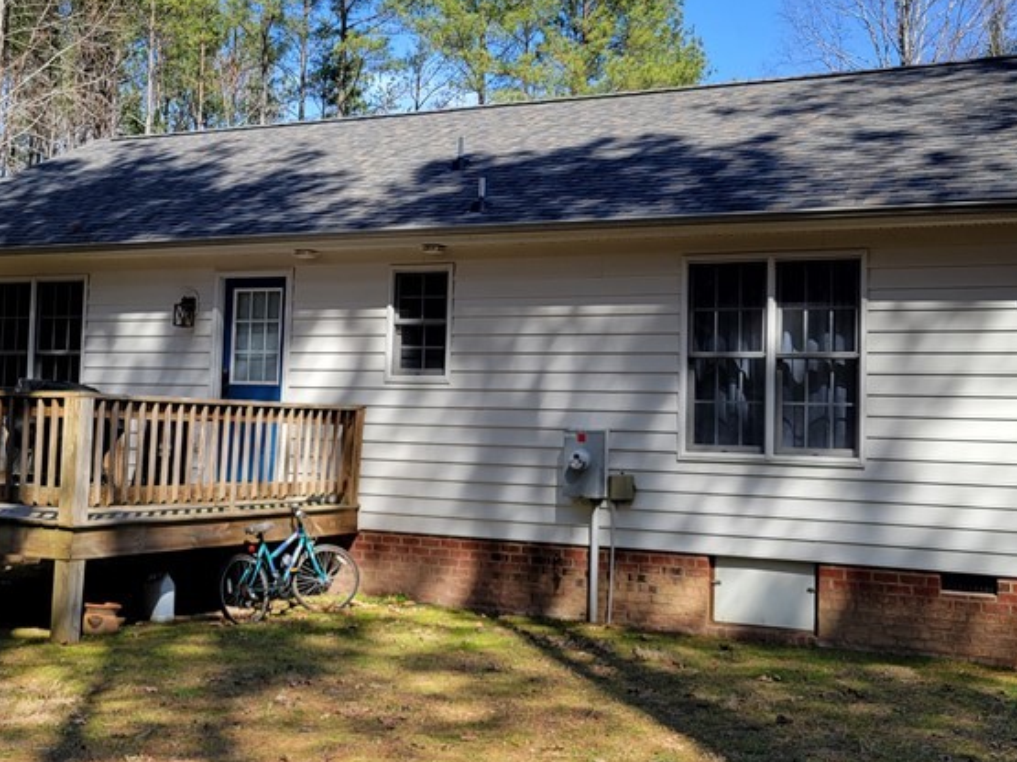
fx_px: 1410
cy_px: 359
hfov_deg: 39.7
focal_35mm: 48
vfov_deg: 30.2
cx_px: 513
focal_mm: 5.4
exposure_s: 1/968
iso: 40
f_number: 1.8
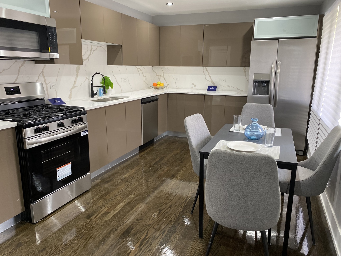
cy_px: 128
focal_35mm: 26
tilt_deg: -12.8
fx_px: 256
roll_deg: +0.3
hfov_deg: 67.3
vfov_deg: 53.1
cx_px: 170
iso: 160
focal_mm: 4.25
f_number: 1.8
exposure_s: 1/60
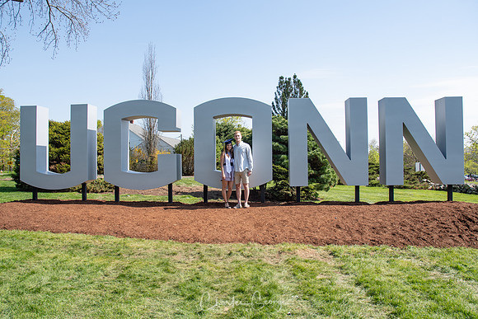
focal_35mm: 27
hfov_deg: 66.5
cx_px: 239
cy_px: 160
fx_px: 365
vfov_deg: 47.3
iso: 100
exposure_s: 1/200
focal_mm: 18
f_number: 6.3
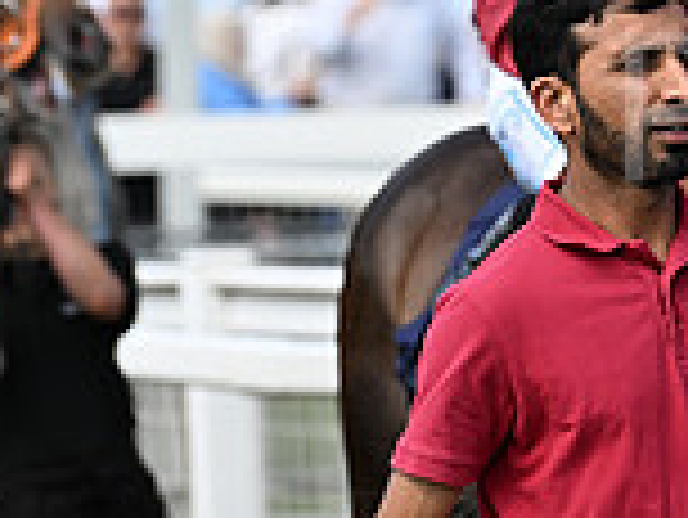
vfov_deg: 2.3
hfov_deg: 3.1
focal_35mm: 637
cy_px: -101
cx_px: 1205
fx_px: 12670
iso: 400
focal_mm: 175
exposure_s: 1/2000
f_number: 4.5
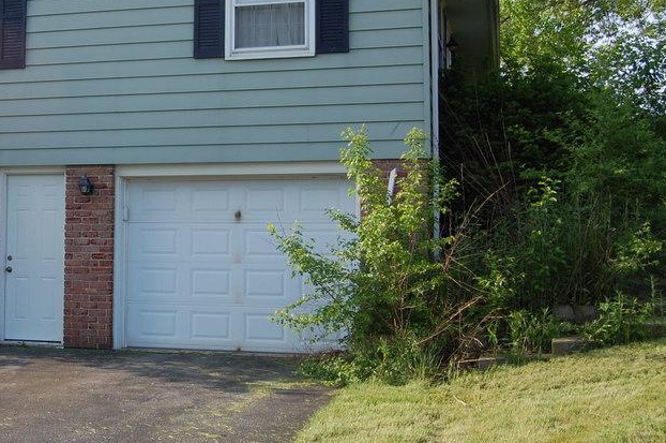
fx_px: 1050
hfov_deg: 34.0
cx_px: 122
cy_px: 164
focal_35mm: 57
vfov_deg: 23.7
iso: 200
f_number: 7.1
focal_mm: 23
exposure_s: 1/200
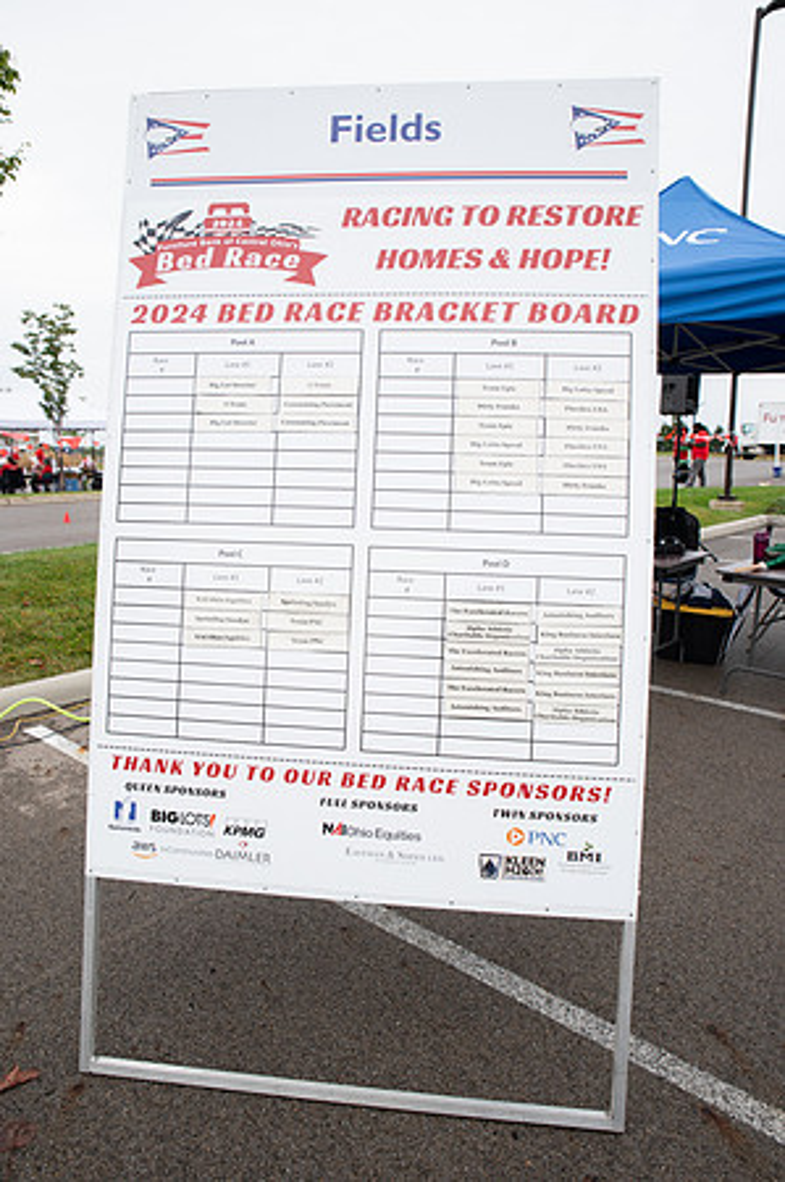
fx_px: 787
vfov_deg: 73.8
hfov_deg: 53.0
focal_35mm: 24
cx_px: 392
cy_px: 591
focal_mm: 24
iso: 640
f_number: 6.3
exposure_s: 1/160
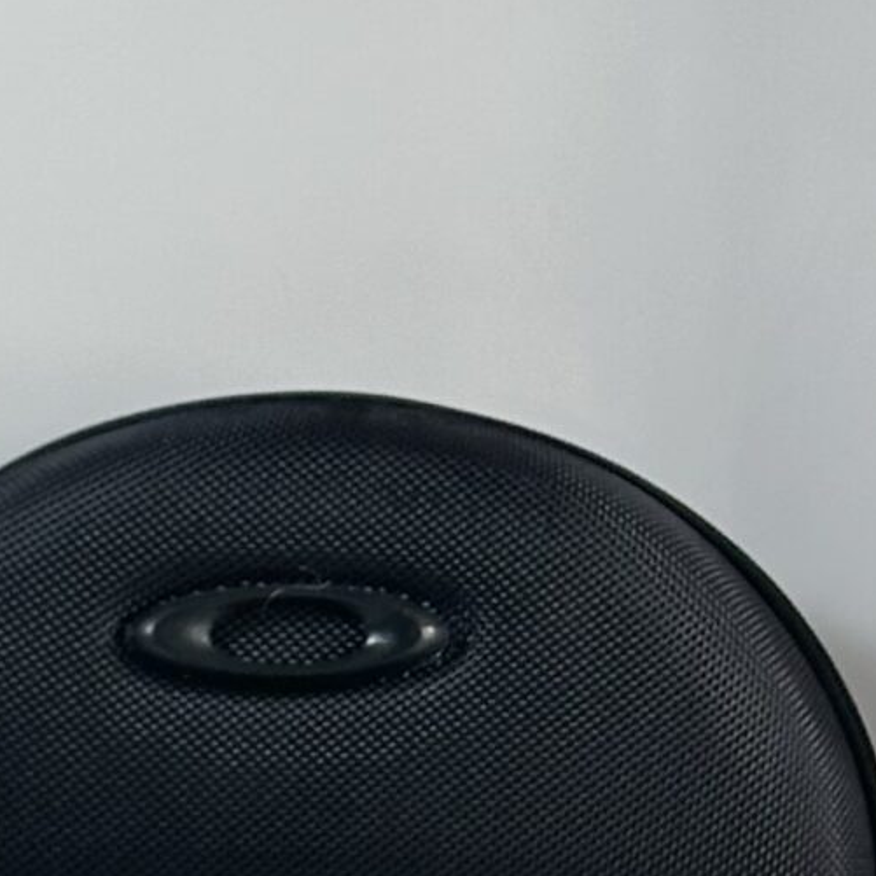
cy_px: 801
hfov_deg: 8.1
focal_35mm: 217
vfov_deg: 8.0
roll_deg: +0.0
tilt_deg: -12.0
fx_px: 6213
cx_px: 593
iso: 64
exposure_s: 1/100
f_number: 1.78
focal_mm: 6.86
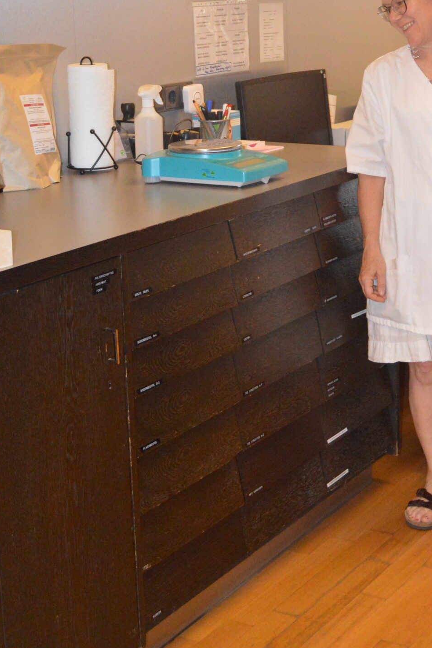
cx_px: 302
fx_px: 1260
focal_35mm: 70
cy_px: 159
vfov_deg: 28.4
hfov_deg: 19.4
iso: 3200
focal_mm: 26
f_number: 4.2
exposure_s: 1/60
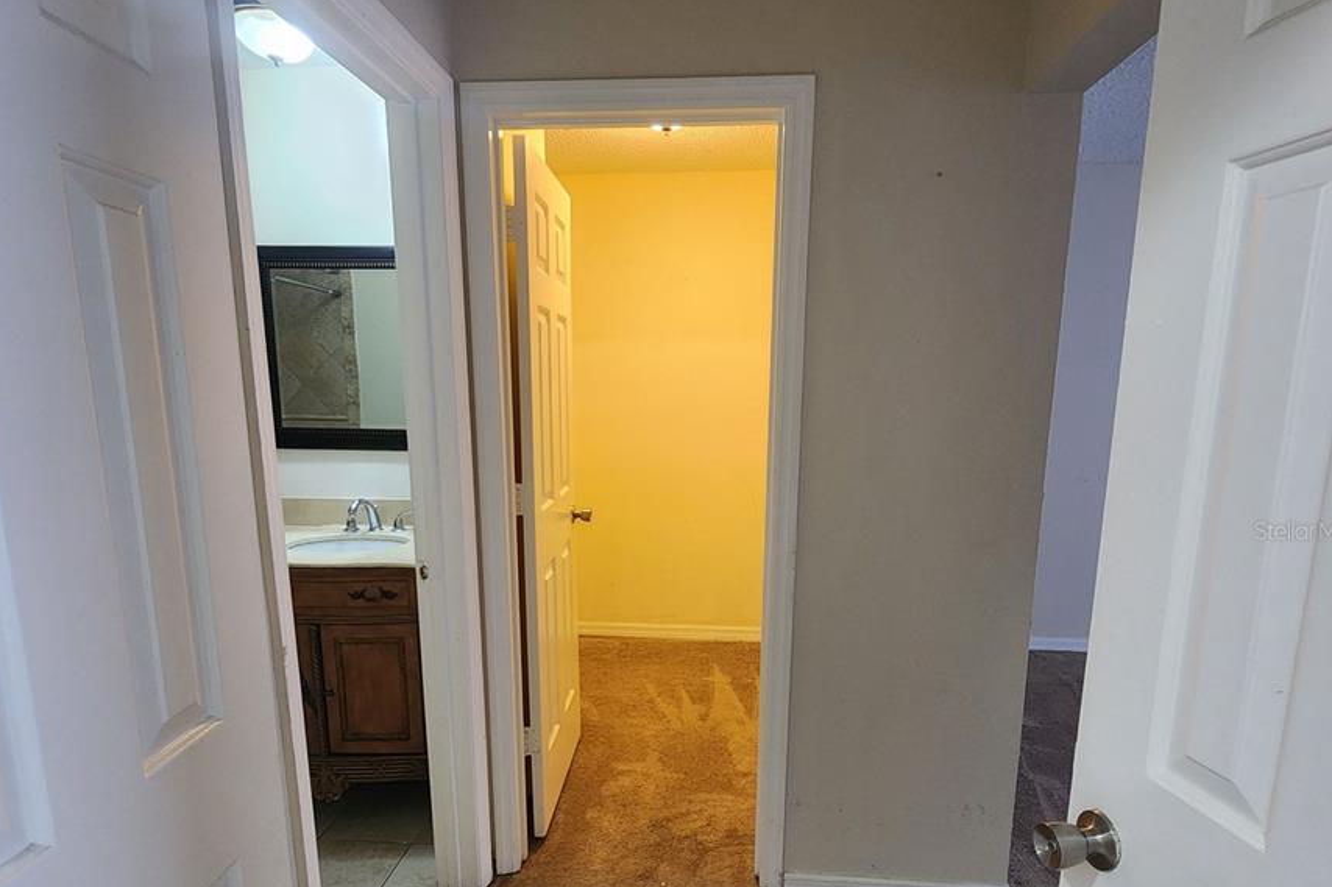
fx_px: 703
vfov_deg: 64.0
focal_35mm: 19
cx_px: 663
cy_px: 530
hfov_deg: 86.9
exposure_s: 1/40
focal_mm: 2.2
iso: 400
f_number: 2.2
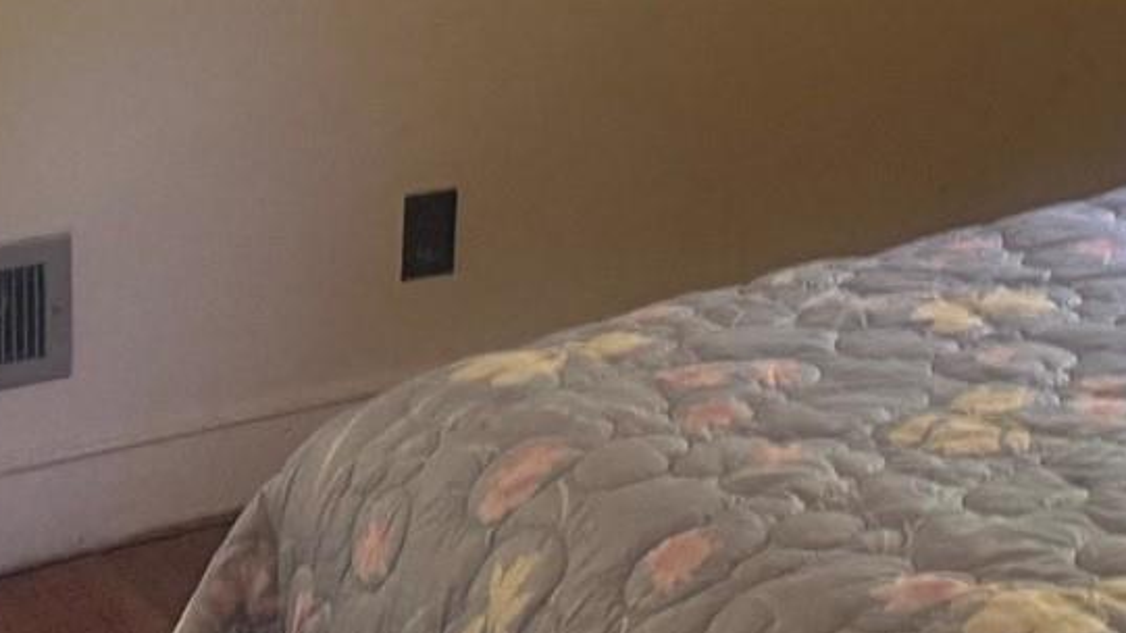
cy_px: -518
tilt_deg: -1.1
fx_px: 2955
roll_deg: -2.4
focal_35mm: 99
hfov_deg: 19.3
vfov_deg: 11.3
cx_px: 1601
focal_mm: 6.76
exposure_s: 1/60
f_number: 1.78
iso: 320
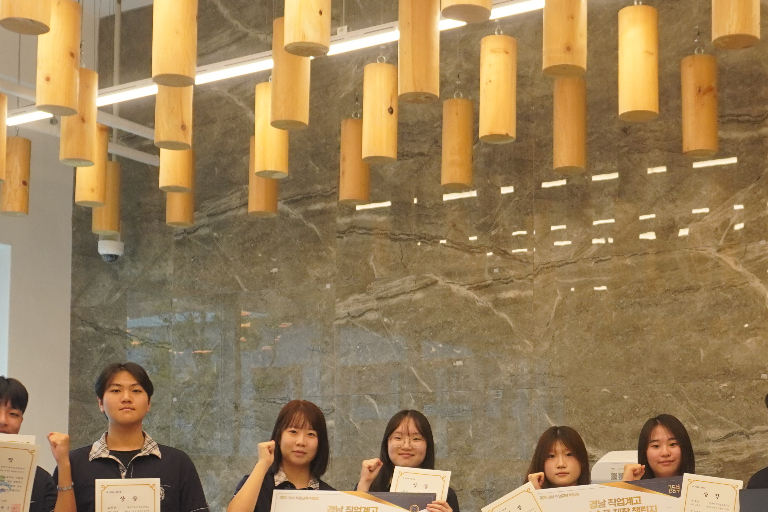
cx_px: 503
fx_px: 1216
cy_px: 413
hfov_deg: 34.8
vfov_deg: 23.4
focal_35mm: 57
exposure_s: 1/160
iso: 500
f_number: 4
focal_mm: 16
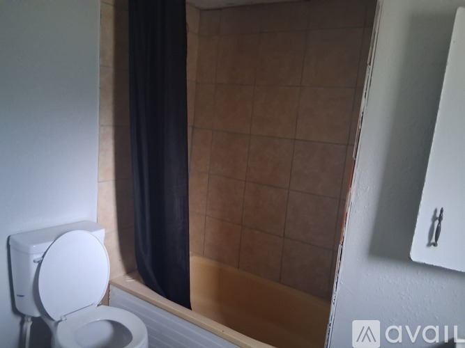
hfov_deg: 67.3
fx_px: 349
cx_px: 232
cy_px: 174
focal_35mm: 26
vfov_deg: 53.0
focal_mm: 3.98
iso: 800
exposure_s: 1/25
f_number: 1.8
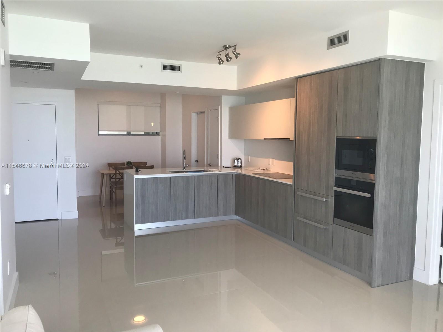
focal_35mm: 28
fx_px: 358
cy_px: 166
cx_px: 222
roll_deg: -0.5
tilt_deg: -4.2
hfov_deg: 63.4
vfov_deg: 49.7
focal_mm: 3.99
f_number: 1.8
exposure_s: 1/120
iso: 40
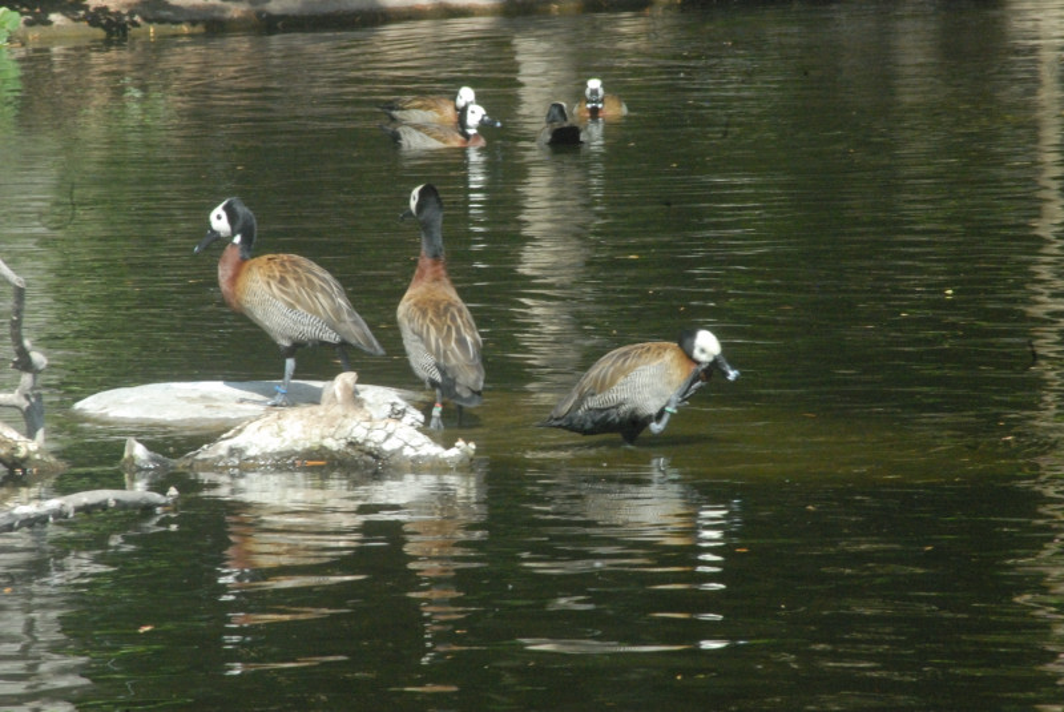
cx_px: 532
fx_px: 13312
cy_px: 356
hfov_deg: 4.6
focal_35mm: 450
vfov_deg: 3.1
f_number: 32
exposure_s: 1/125
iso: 1600
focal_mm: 300
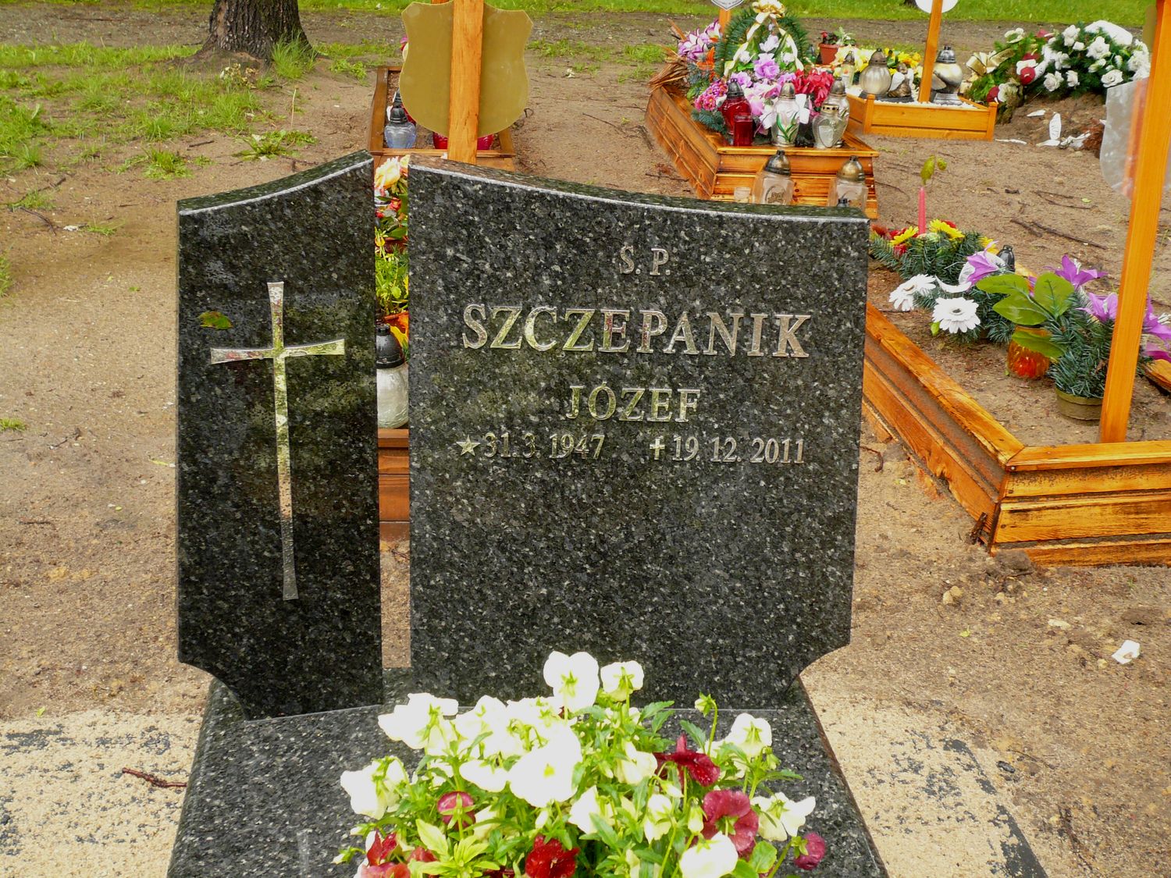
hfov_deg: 44.8
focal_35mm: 42
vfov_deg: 34.3
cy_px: 439
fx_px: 1421
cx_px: 586
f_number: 3.3
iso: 100
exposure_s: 1/40
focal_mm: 6.9
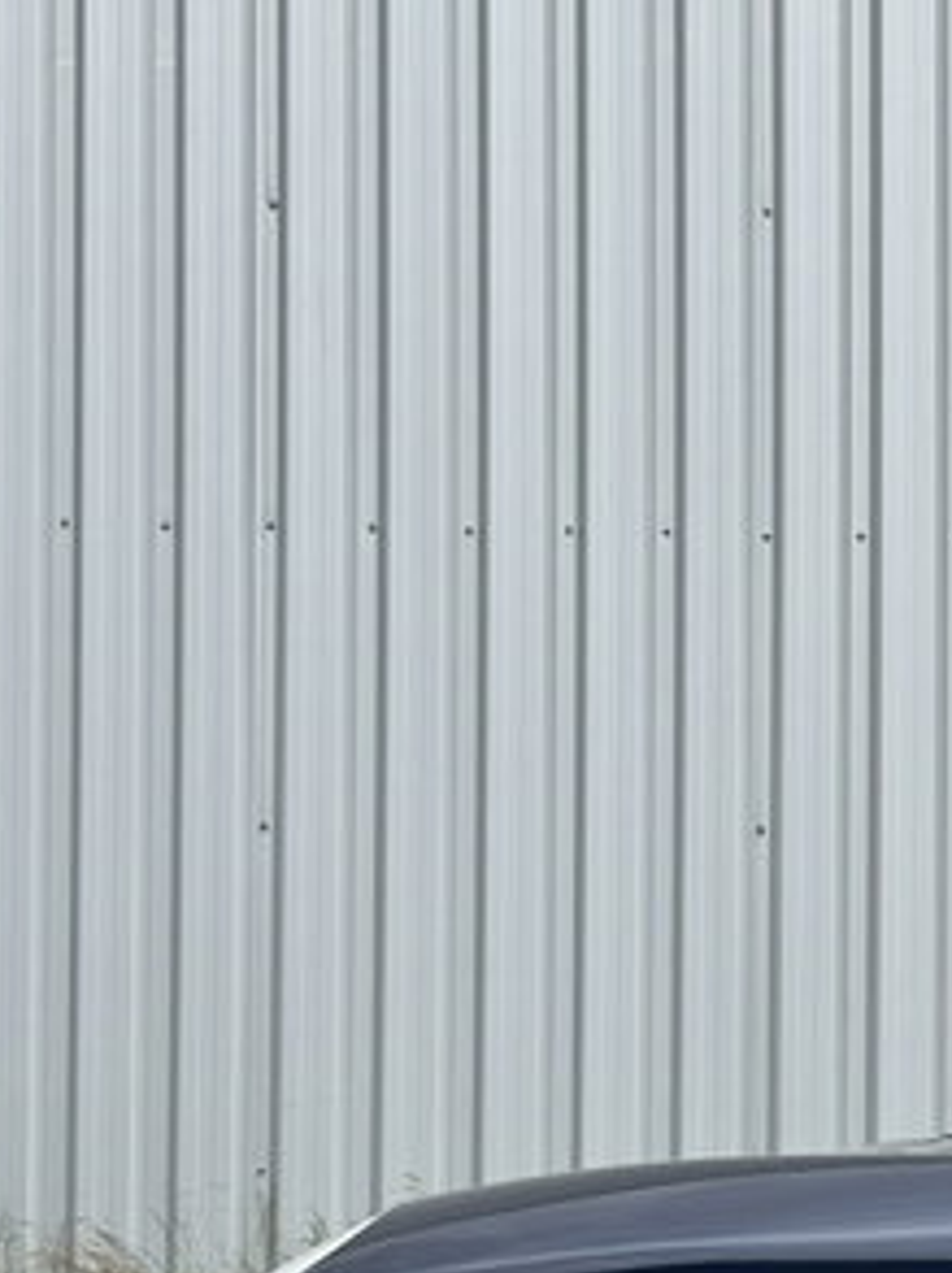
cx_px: 1608
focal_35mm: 126
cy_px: 934
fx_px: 4630
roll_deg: +0.6
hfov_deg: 11.1
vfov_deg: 15.6
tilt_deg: +1.2
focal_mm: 6.86
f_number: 1.78
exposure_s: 1/1000
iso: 80
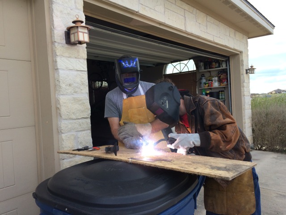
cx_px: 143
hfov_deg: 61.7
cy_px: 108
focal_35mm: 29
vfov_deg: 48.2
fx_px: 240
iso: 32
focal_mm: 4.15
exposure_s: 1/398
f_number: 2.2
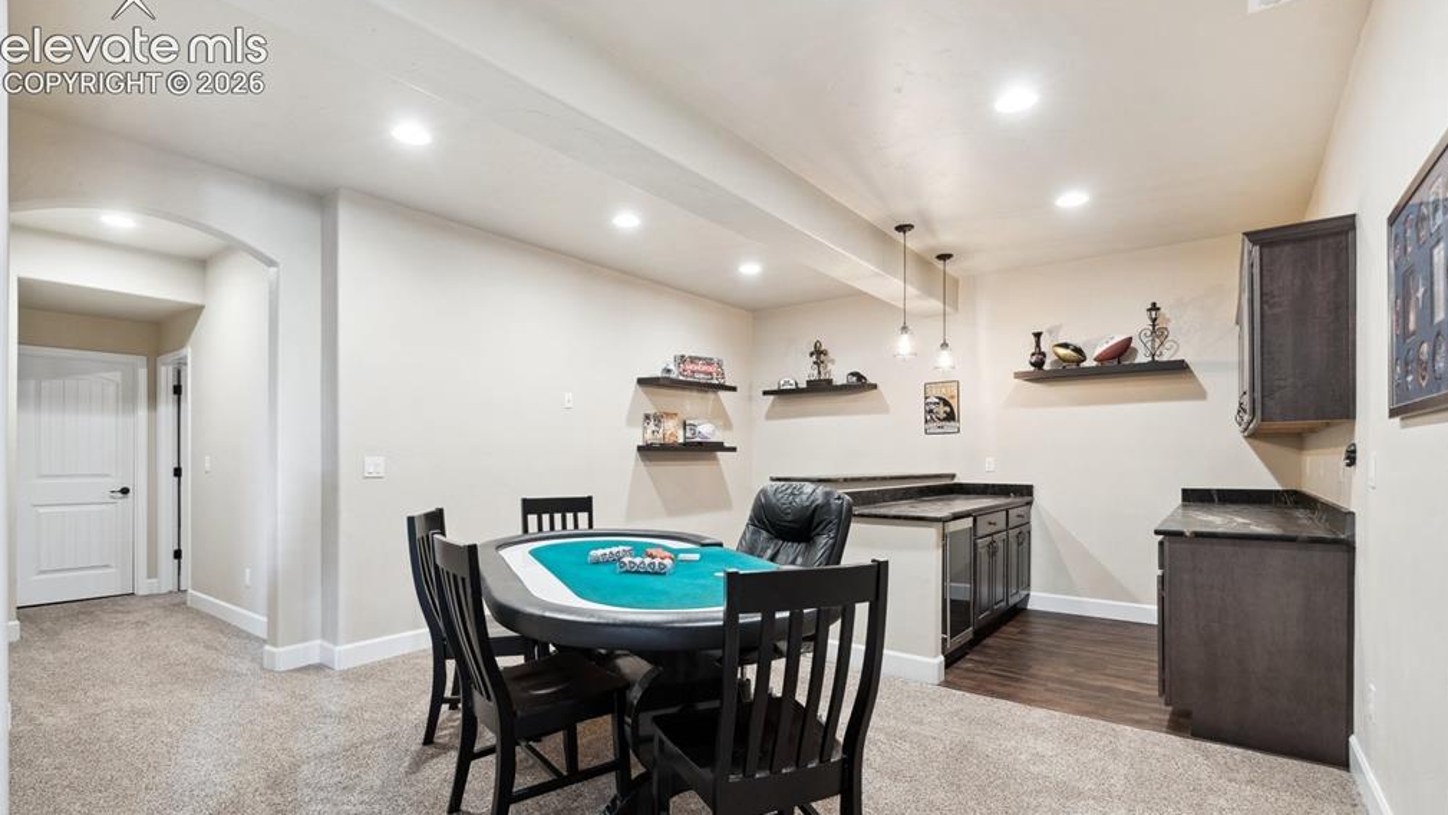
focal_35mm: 17
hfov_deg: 95.9
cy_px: 456
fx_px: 653
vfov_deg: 63.7
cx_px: 722
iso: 500
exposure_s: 1/4
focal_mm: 16
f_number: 6.3
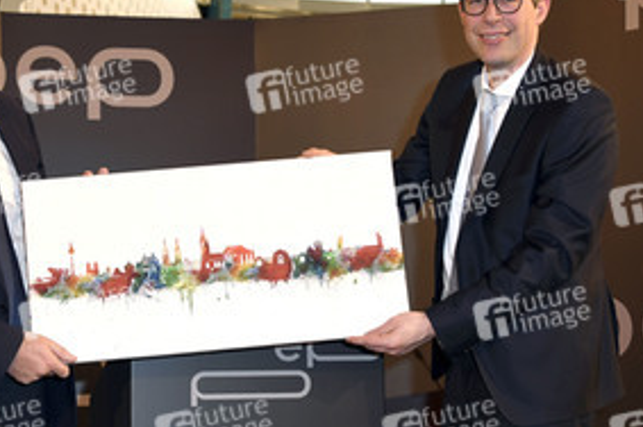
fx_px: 1481
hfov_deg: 24.4
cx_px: 244
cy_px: 257
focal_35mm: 83
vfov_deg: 16.4
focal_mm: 52
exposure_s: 1/100
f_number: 6.3
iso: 800
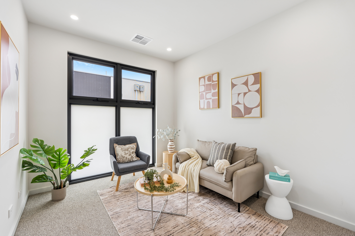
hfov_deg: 96.7
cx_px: 178
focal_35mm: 16
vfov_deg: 73.7
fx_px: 158
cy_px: 118
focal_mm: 16
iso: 100
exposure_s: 1/25
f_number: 8
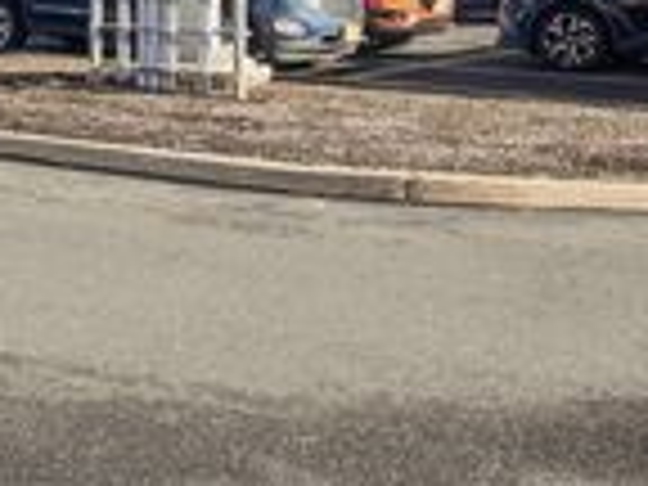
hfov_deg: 22.5
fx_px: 1423
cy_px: -295
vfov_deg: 17.1
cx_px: -234
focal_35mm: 76
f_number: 13
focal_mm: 19
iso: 80
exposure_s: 1/250
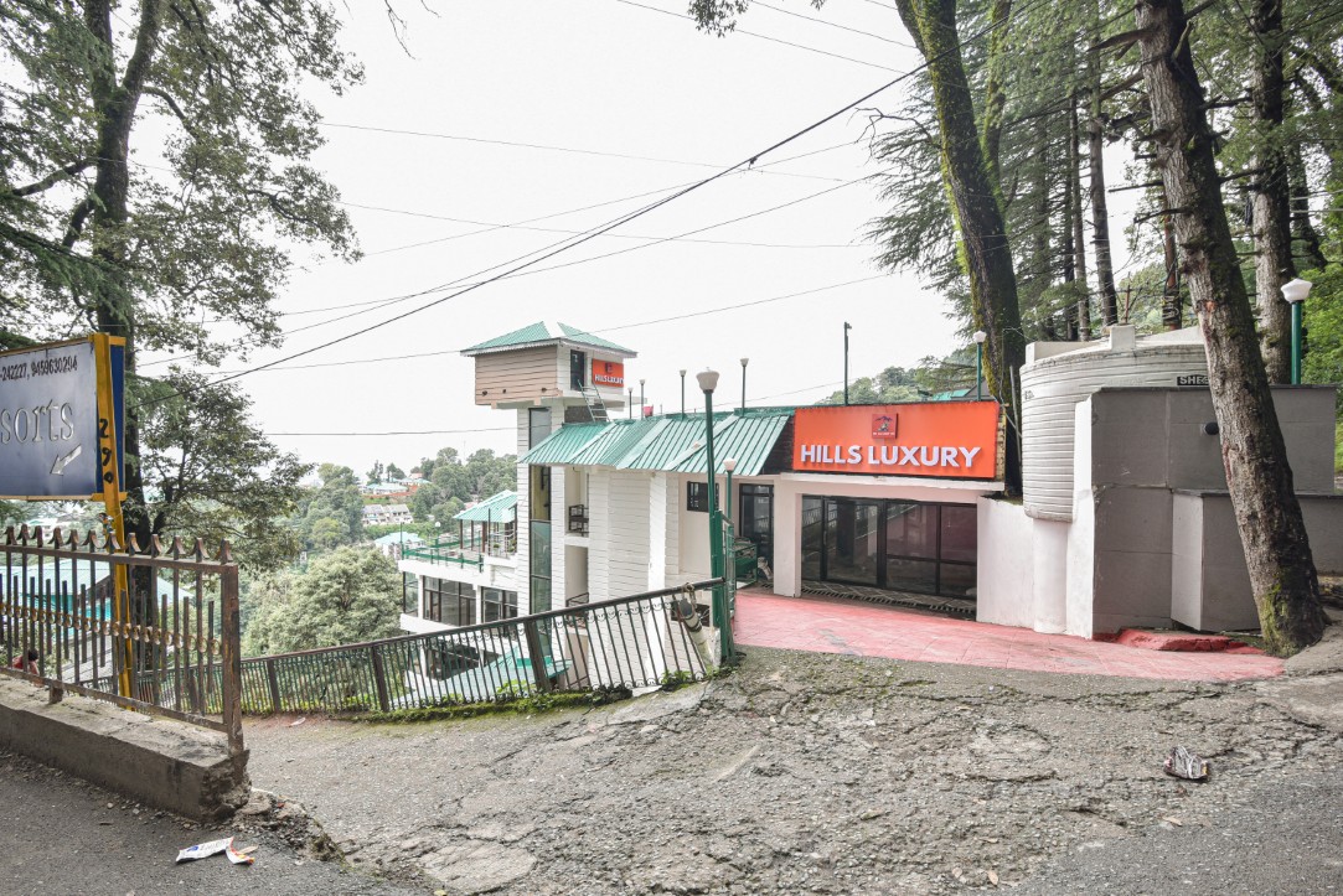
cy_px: 448
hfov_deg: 96.7
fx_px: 597
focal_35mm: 16
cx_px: 672
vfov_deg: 73.8
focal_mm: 16
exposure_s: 1/100
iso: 250
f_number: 8
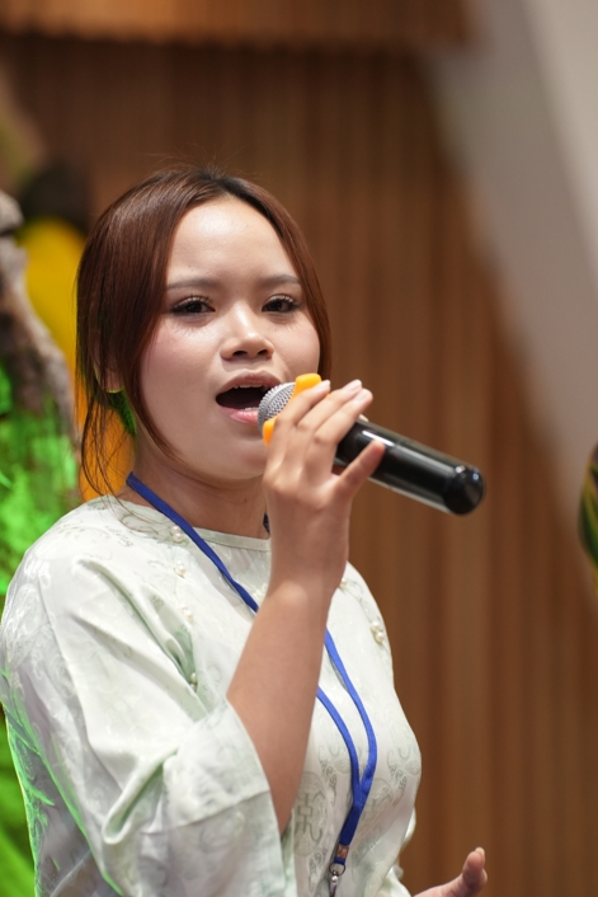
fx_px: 4333
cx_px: 277
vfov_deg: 11.8
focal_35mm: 174
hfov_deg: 7.9
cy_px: 532
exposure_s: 1/100
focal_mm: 126
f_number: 2.8
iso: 1250
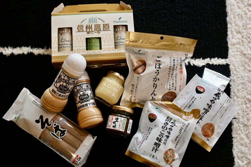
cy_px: 84
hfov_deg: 47.1
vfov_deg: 32.5
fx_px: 288
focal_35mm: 41
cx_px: 126
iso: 400
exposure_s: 1/200
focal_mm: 27.5
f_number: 4.5
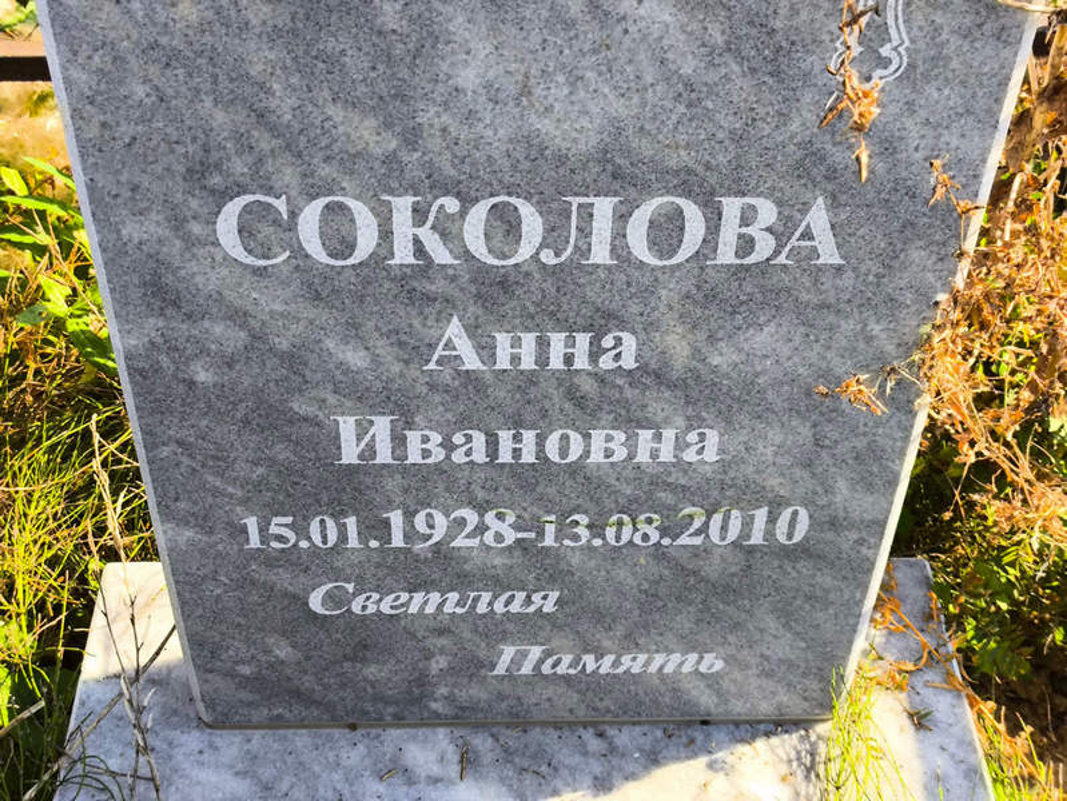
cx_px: 534
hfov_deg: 38.2
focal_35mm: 50
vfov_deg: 29.1
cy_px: 400
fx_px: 1542
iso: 50
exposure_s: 1/400
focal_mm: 4.71
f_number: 1.7
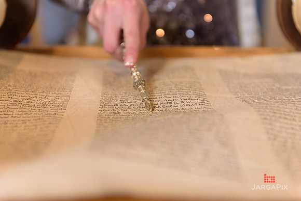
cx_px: 150
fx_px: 585
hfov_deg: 28.8
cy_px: 100
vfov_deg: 19.5
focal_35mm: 70
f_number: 3.2
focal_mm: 70
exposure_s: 1/200
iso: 800
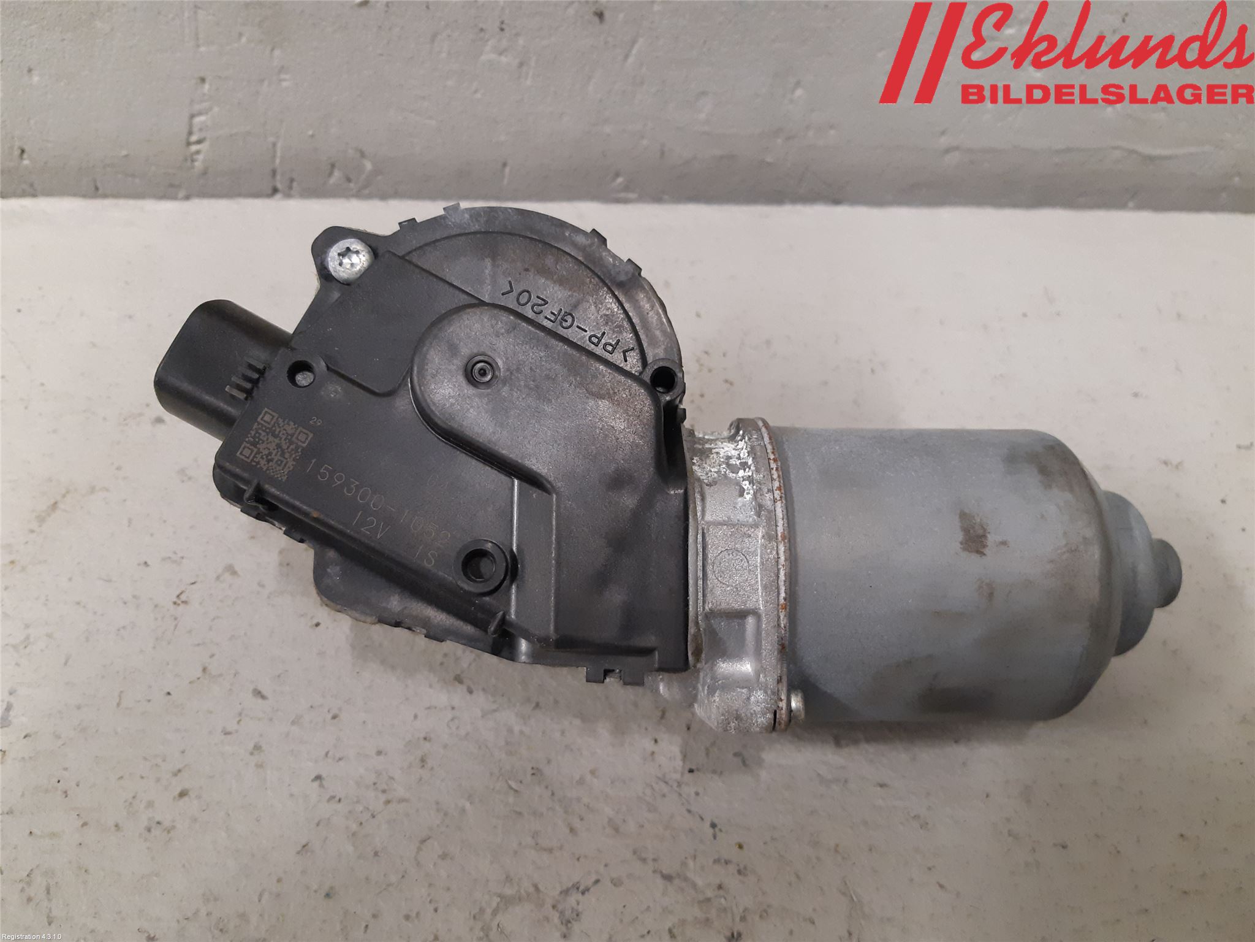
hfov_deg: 67.3
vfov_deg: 53.1
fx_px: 943
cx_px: 628
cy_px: 471
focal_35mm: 26
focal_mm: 3.93
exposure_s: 1/50
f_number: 1.7
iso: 250
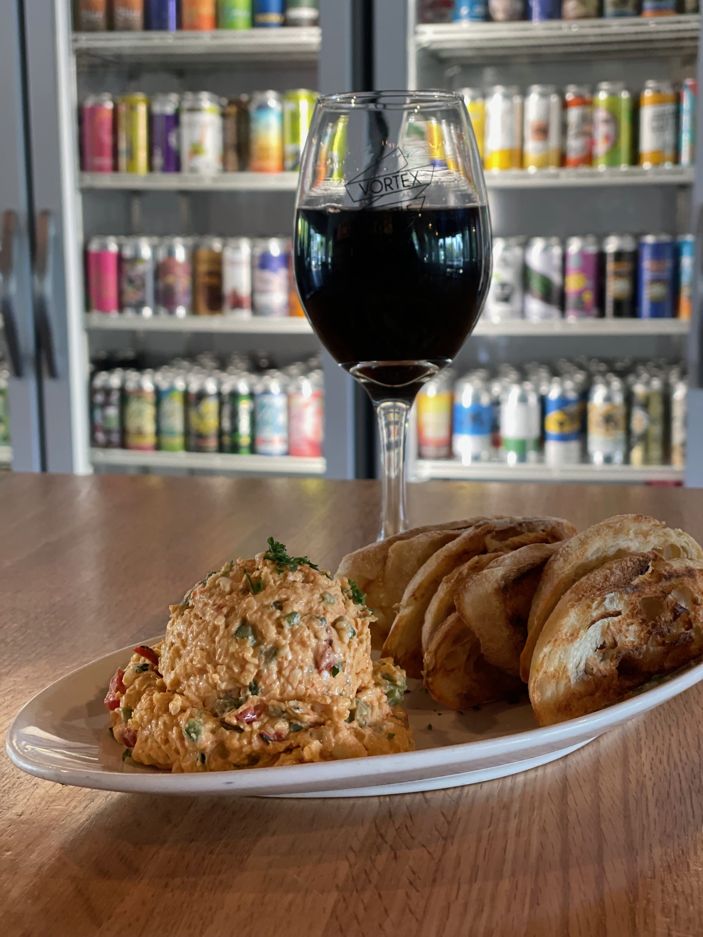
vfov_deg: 36.8
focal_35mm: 52
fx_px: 1408
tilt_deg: -10.0
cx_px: 352
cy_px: 468
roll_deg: +1.0
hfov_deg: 28.0
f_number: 2
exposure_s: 1/40
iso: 160
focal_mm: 6
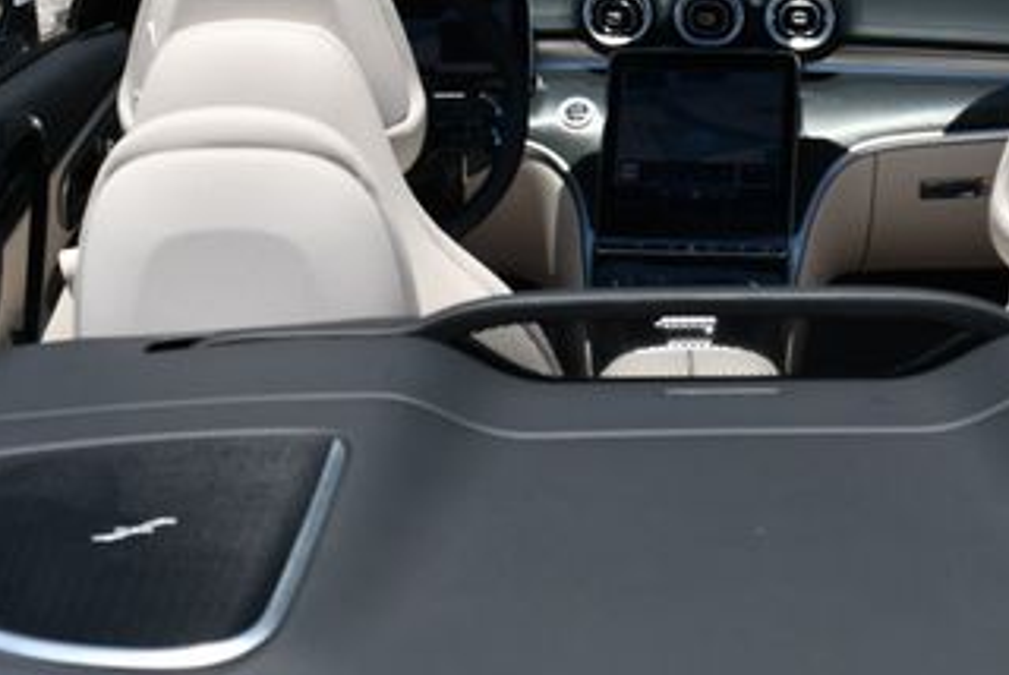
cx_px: 694
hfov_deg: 23.0
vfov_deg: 15.4
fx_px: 2469
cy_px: 91
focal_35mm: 88
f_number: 8
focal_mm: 22
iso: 100
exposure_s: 1/250
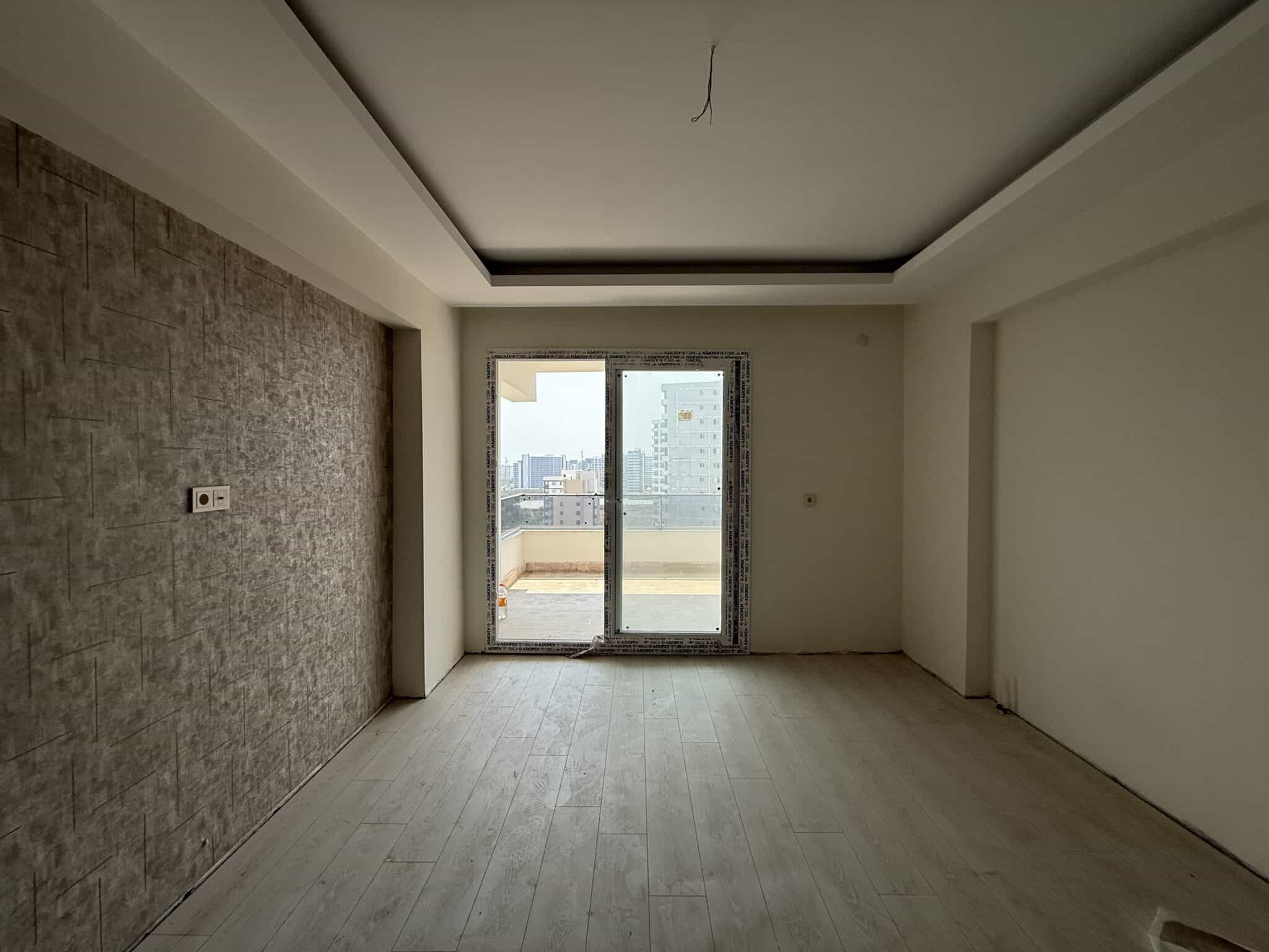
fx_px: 513
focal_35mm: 14
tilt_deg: -0.7
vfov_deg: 85.7
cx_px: 634
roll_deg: +0.3
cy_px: 476
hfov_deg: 102.1
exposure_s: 1/901
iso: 64
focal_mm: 2.22
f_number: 2.2
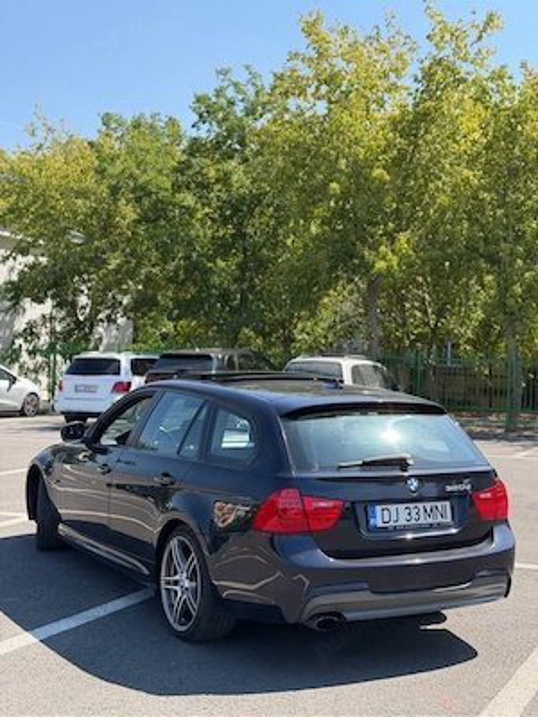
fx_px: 995
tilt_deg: -0.1
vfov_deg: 39.7
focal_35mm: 48
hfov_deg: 30.3
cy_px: 358
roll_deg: -2.6
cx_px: 269
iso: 100
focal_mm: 6.76
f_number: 1.78
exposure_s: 1/1754
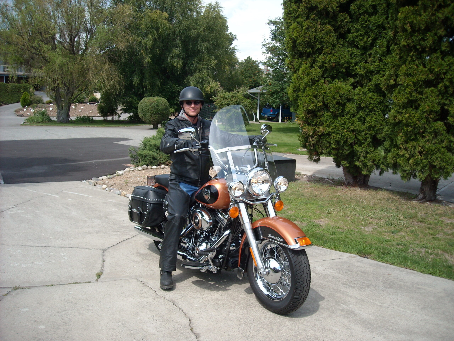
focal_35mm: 35
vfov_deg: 40.7
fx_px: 459
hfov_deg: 52.6
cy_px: 170
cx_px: 227
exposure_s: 1/141
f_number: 5.6
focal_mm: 5.7
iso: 64
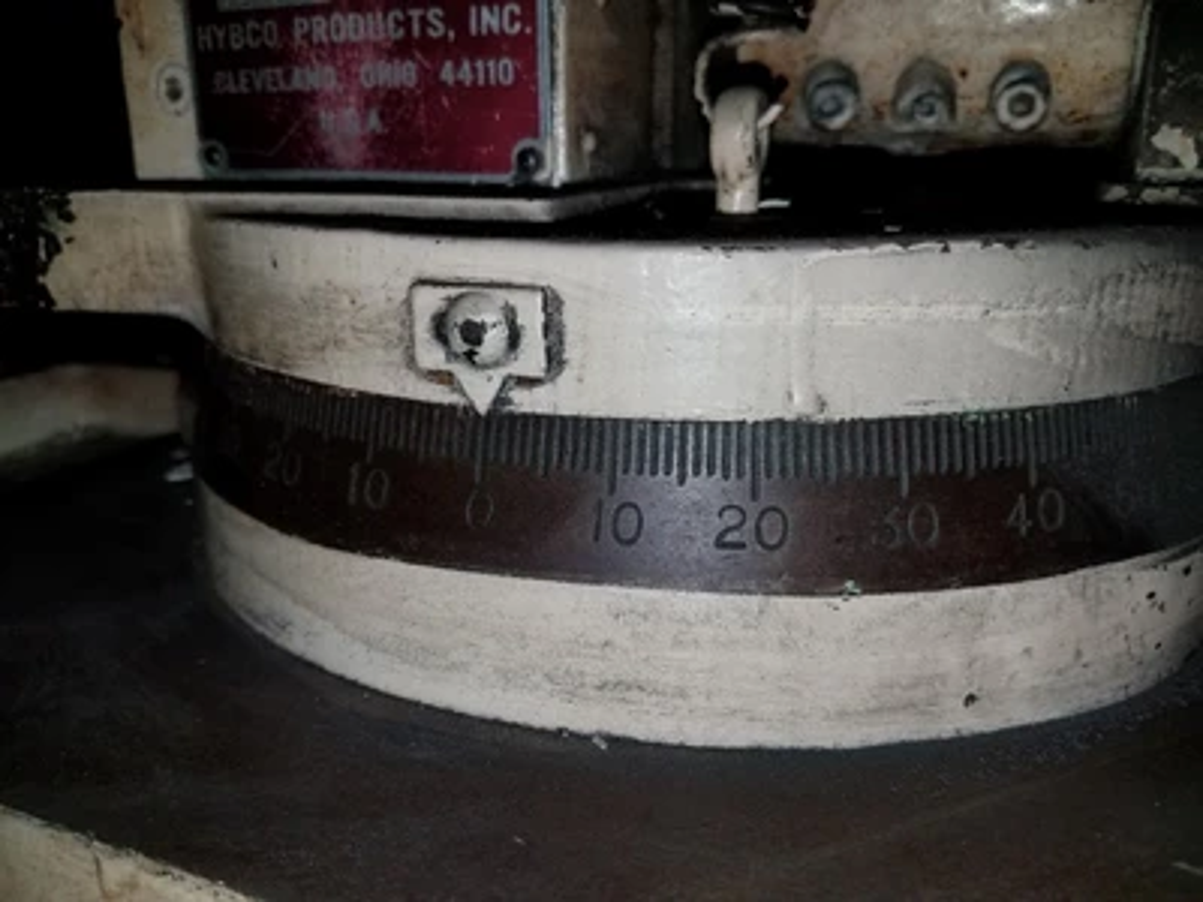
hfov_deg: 67.3
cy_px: 451
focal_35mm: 26
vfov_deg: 53.1
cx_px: 602
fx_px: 904
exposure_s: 1/540
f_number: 1.7
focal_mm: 4.2
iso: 40
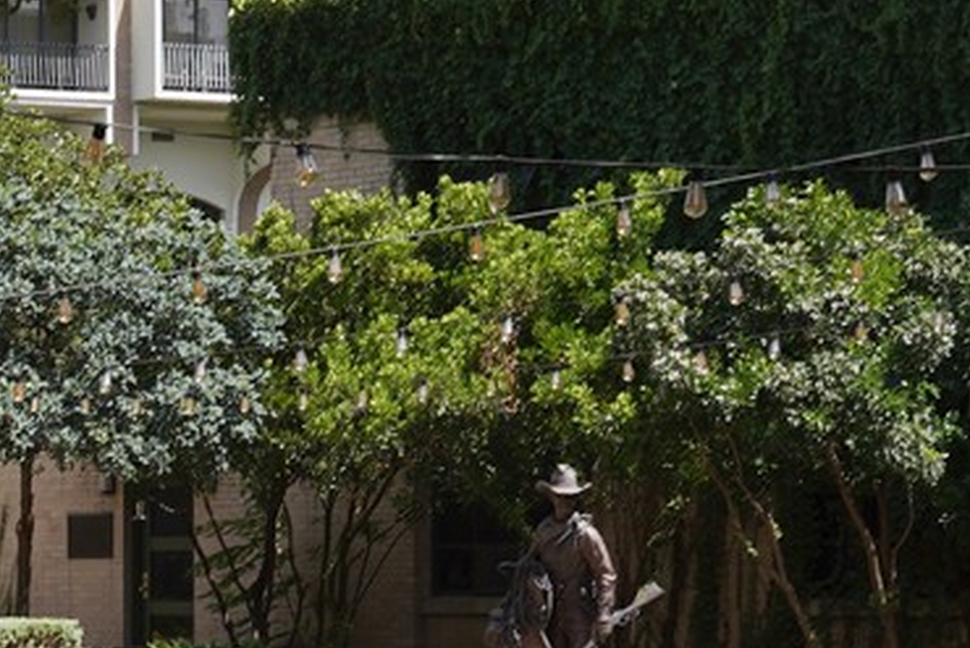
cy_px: 575
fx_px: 4366
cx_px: -821
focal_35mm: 162
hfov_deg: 11.7
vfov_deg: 8.5
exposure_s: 1/100
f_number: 11
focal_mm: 30
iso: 100
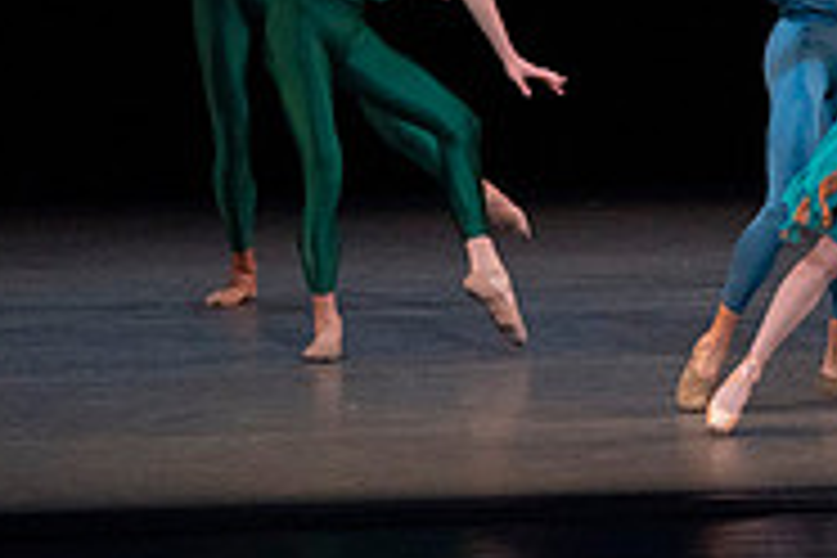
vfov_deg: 2.4
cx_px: 806
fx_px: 13391
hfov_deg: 3.6
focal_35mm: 576
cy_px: -182
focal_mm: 185
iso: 8000
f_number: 7.1
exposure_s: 1/400
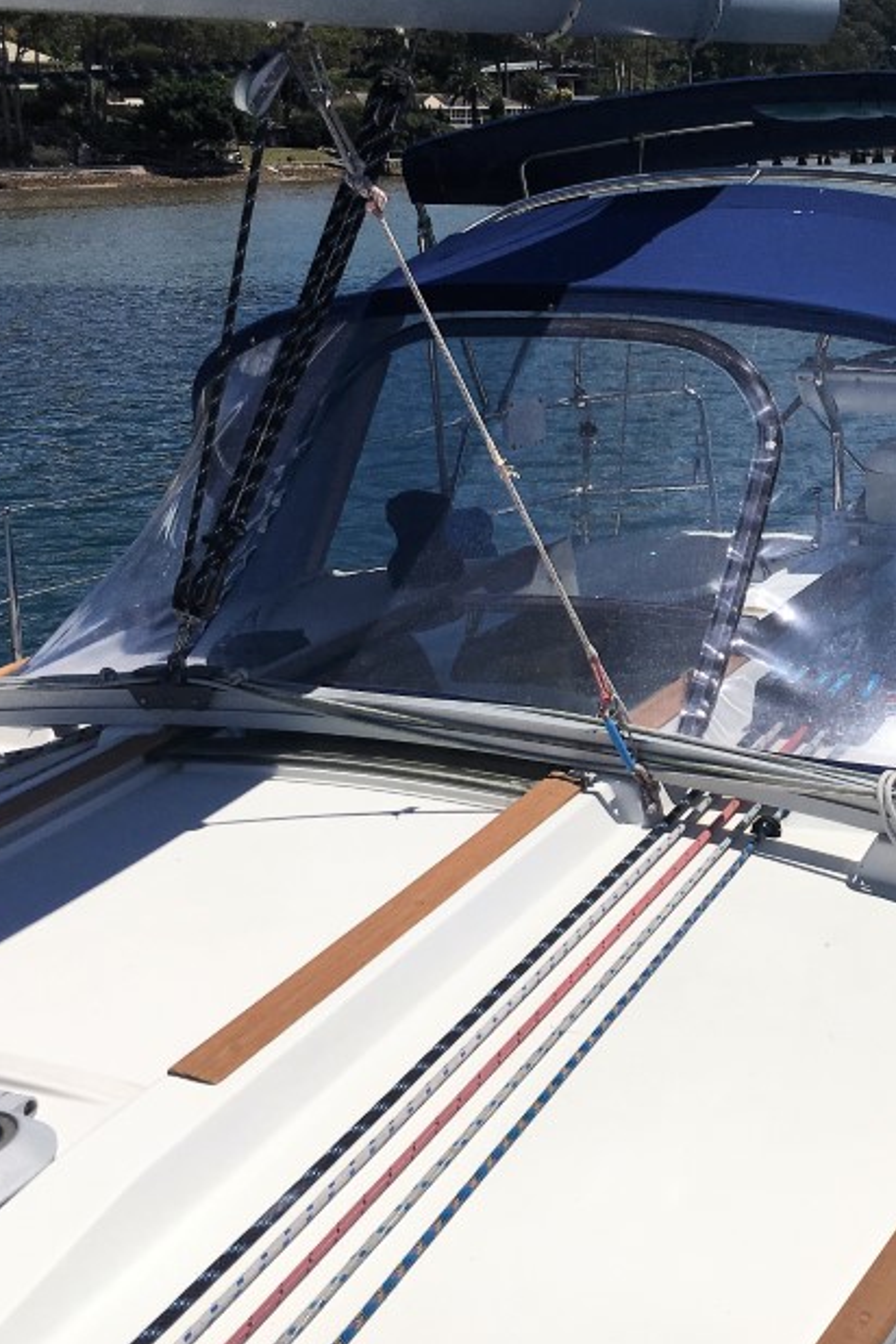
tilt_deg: -13.1
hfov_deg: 26.1
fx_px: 1867
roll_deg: +2.7
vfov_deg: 39.6
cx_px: 800
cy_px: 620
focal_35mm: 50
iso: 25
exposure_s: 1/6410
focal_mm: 4.15
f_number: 2.2
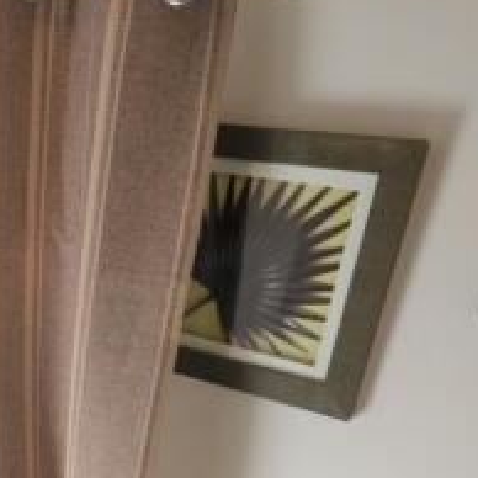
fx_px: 672
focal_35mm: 43
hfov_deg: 36.3
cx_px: 31
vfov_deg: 36.7
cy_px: 432
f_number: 5.6
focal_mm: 10
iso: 360
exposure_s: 1/125
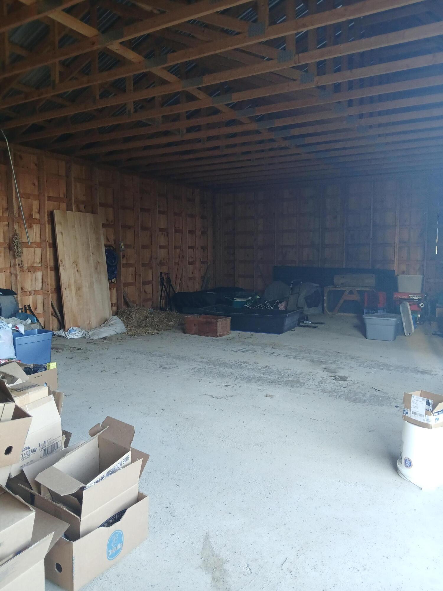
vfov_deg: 67.3
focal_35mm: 26
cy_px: 296
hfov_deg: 53.1
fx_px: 444
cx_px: 222
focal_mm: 3.98
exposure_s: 1/50
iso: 200
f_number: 1.8
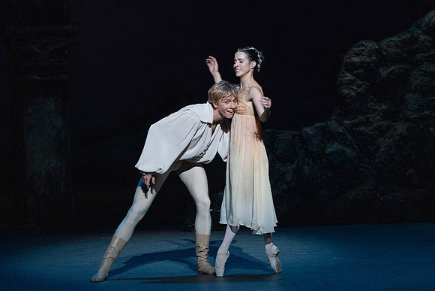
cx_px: 216
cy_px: 131
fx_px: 5190
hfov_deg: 4.8
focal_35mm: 429
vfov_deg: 3.2
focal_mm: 361
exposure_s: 1/200
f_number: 7.1
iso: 8000
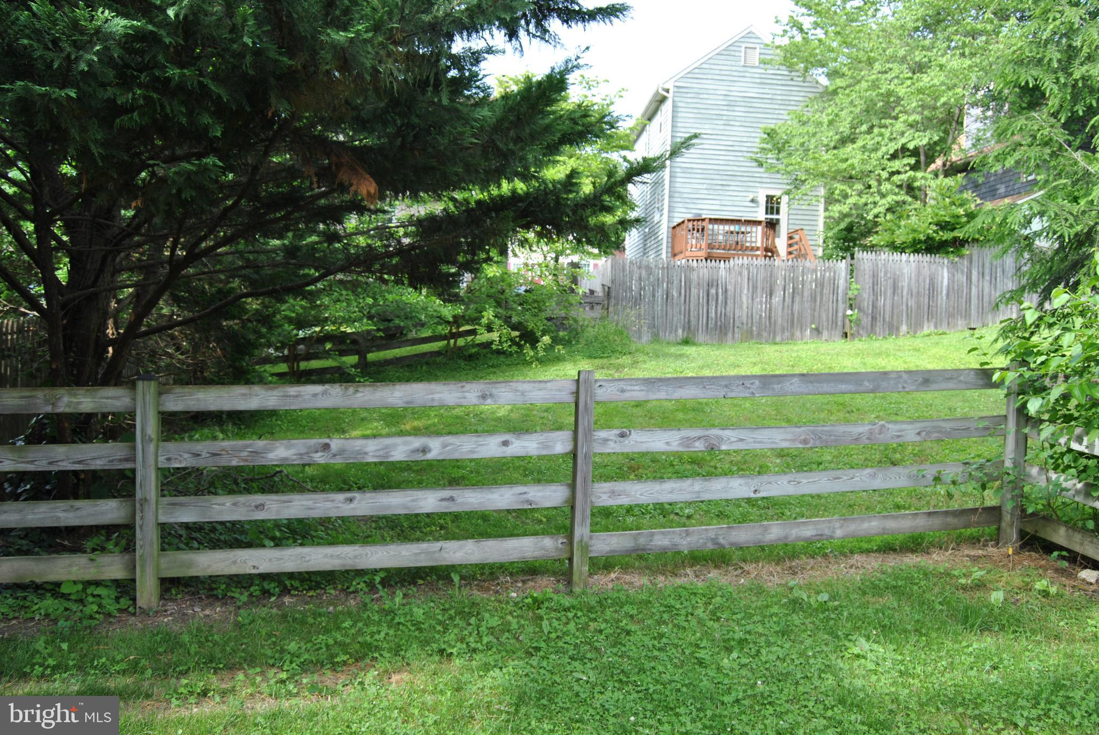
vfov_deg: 48.0
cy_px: 368
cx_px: 550
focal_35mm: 27
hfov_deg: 67.3
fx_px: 825
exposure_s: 1/125
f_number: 5.6
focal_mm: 18
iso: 125
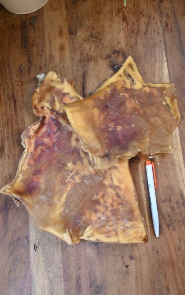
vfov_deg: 52.7
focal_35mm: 37
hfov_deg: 34.5
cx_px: 90
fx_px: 298
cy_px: 147
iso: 360
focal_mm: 24
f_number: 4.2
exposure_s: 1/100
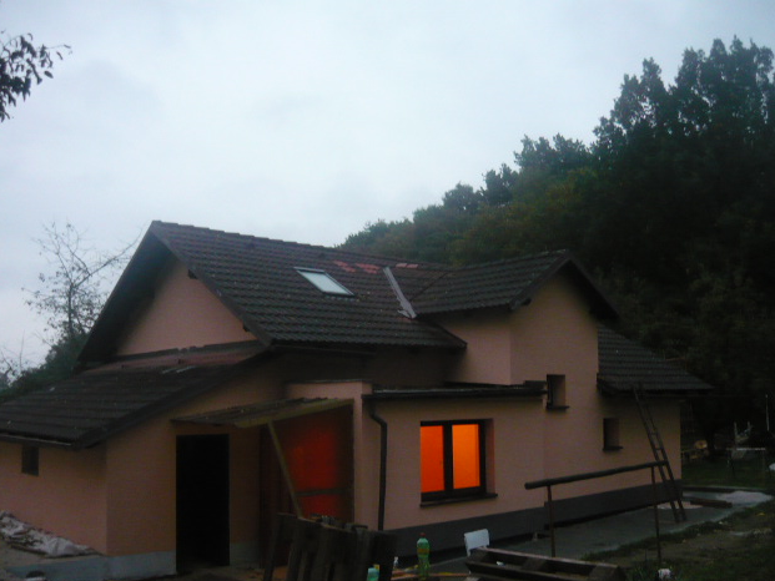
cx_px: 386
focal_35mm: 34
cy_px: 289
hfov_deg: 53.9
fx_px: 761
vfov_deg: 41.8
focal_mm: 5.5
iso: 400
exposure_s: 1/25
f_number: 2.8
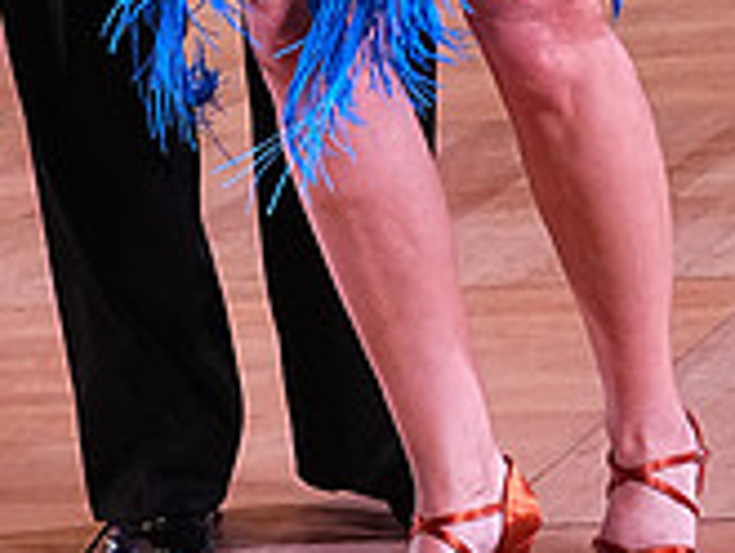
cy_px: -517
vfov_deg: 6.0
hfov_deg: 8.1
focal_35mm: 243
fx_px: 5163
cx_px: 287
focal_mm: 48
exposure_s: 1/400
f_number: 5
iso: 3200
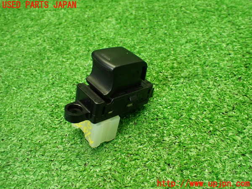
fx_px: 233
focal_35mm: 32
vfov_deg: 44.2
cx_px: 126
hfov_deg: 56.8
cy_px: 94
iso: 800
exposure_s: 1/100
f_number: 2.4
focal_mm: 5.79
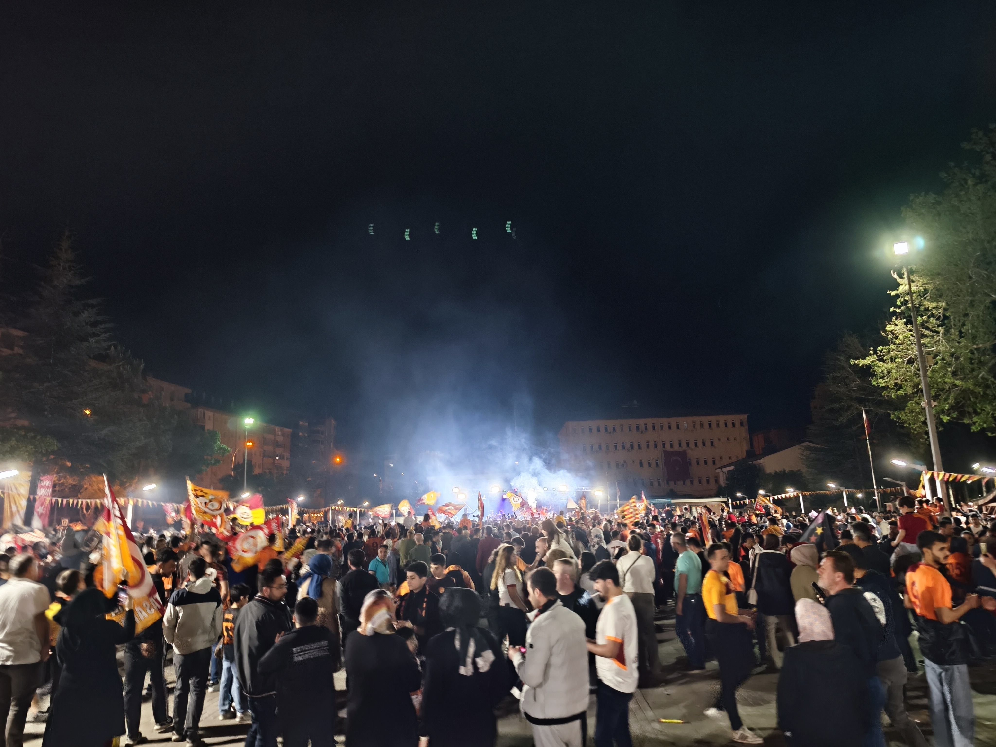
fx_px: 662
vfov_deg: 58.9
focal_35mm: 23
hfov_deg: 73.9
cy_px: 374
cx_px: 498
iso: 2000
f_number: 1.6
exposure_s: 1/25
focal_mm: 6.57
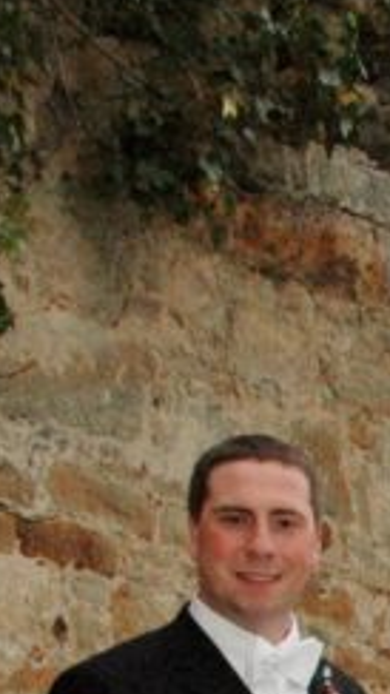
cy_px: 934
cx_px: 942
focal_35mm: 145
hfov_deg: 7.8
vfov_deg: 14.2
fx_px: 2669
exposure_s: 1/400
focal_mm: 22
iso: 500
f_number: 10
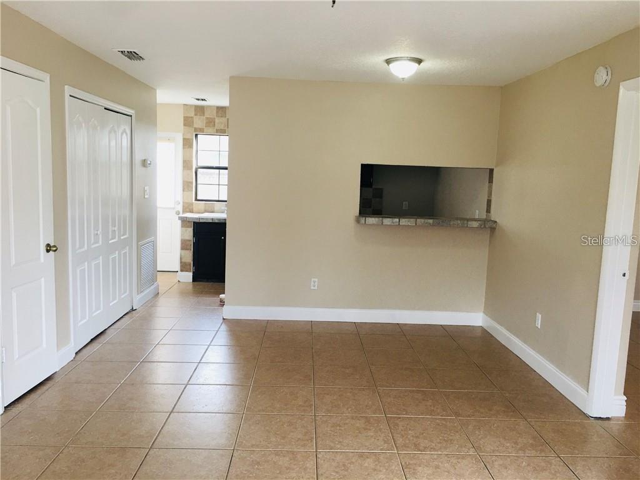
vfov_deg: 48.2
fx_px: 536
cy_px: 240
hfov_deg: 61.7
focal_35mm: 29
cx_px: 320
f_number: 2.2
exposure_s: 1/30
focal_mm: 4.15
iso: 32
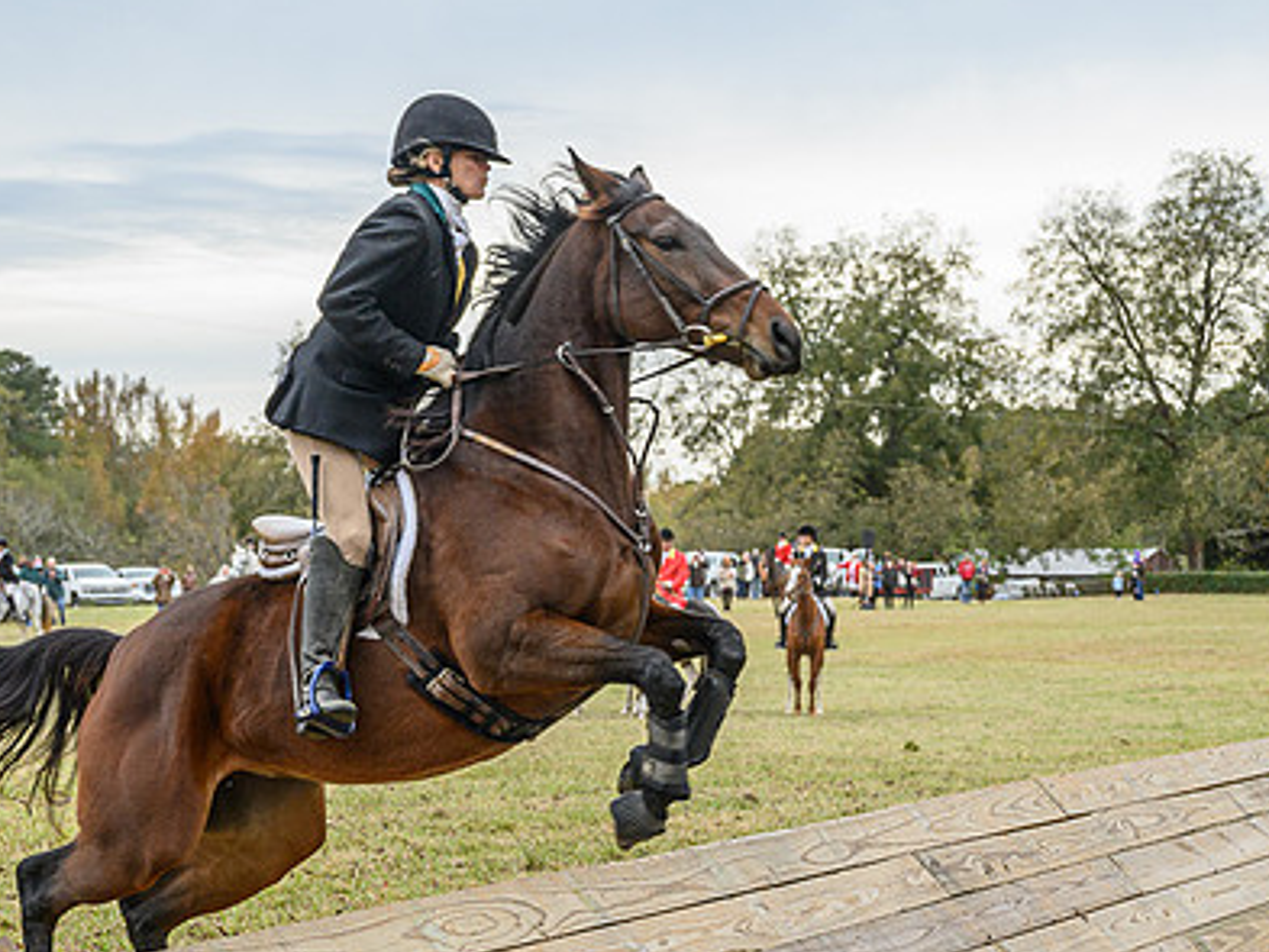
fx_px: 3337
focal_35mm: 91
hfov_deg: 21.4
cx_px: 891
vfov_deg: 16.1
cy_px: 816
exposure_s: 1/640
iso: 400
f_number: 5
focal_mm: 41
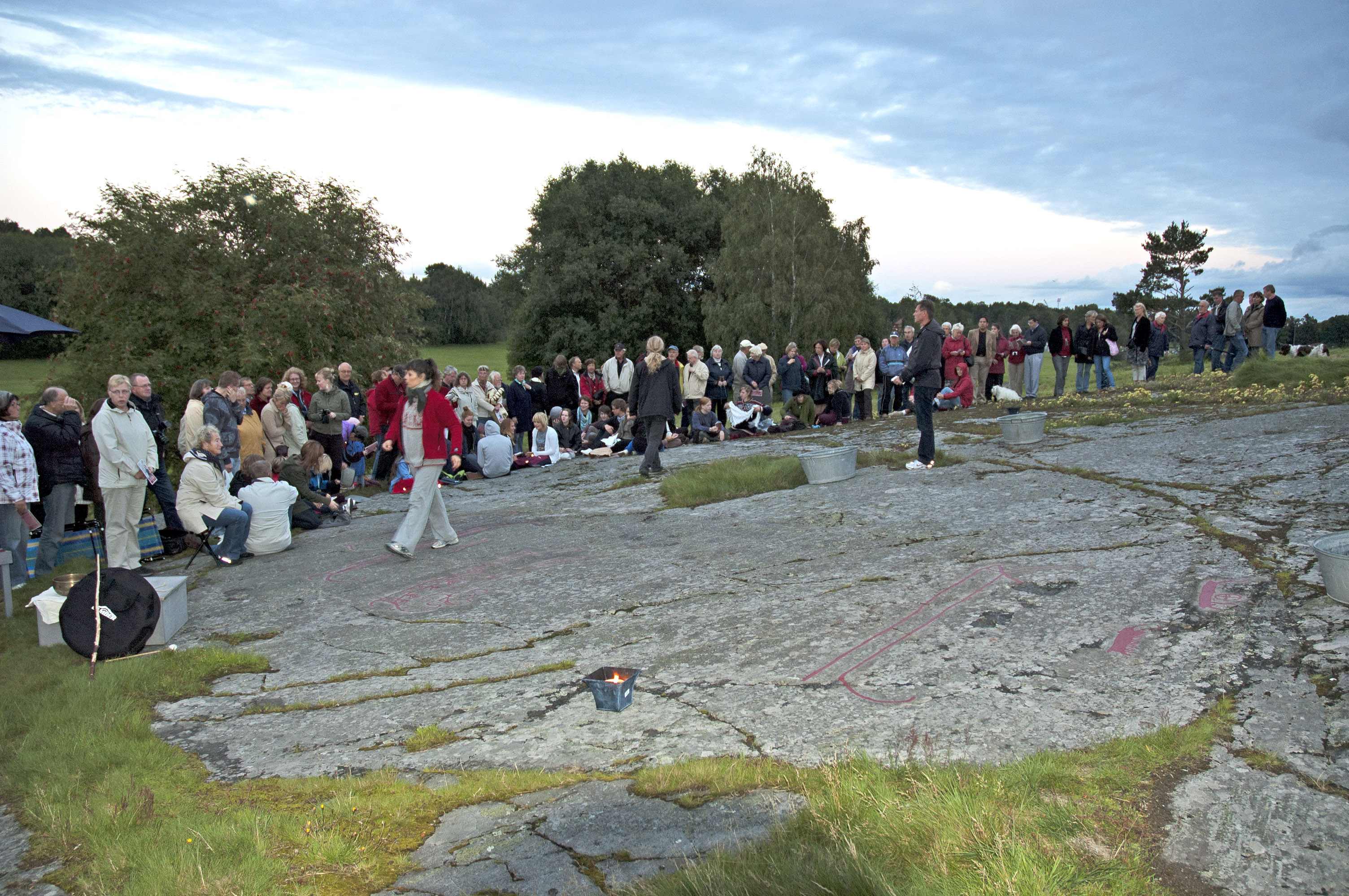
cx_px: 674
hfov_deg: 67.4
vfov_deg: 47.8
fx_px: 1011
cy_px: 448
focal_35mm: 27
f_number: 3.5
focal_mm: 18
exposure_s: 1/60
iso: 200
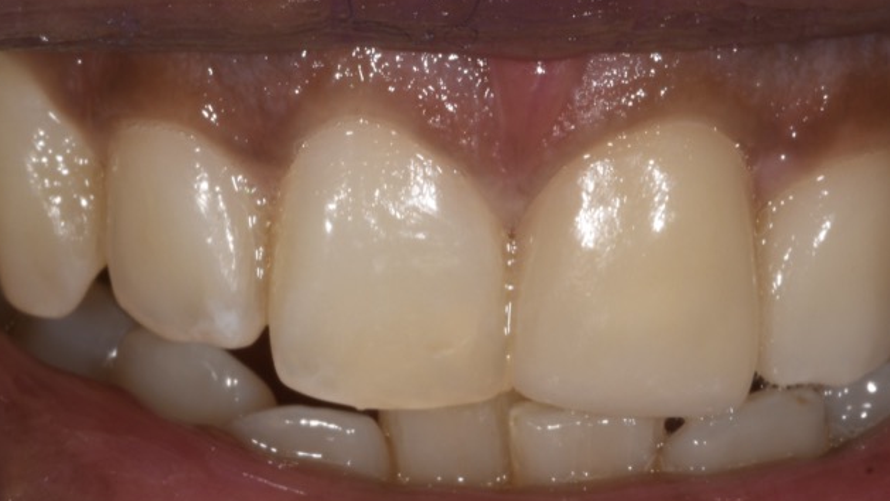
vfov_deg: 4.1
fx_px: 6986
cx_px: 429
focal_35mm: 296
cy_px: 294
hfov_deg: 7.3
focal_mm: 85
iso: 100
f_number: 36
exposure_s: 1/60
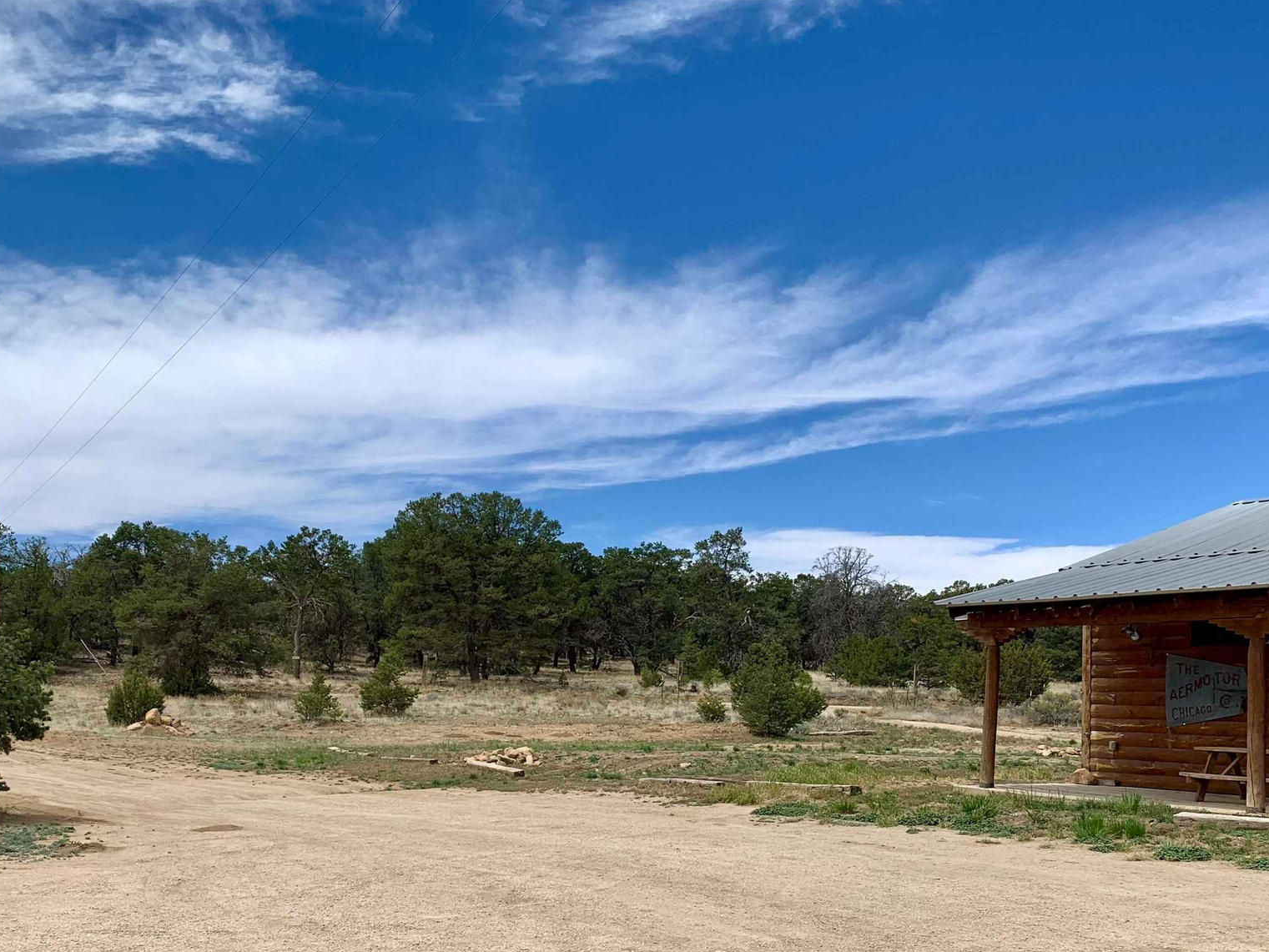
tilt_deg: +3.7
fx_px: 1283
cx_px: 592
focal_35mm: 35
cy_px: 620
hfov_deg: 52.6
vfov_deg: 40.3
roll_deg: -1.4
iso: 25
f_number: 1.8
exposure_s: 1/2994
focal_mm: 4.25
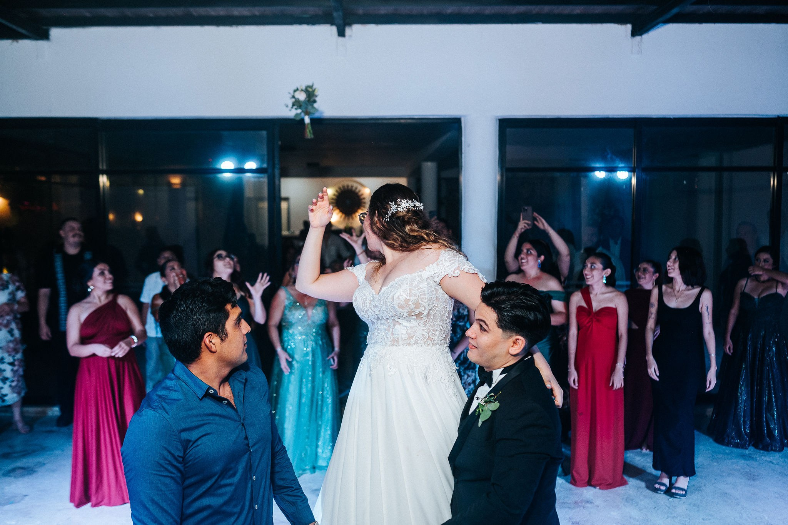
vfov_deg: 37.8
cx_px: 394
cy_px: 262
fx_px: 766
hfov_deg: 54.4
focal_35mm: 35
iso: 1250
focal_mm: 35
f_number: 2.8
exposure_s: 1/200
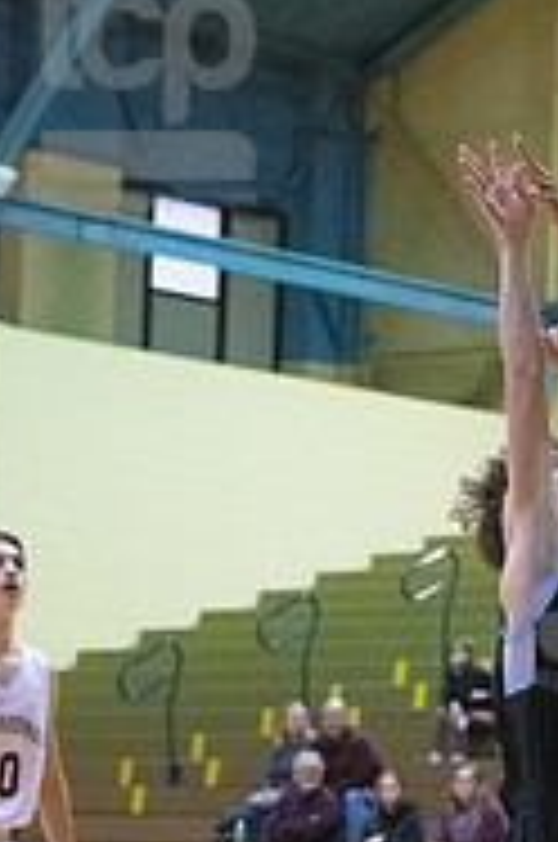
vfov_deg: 10.7
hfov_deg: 7.0
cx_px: 644
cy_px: 567
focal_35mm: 193
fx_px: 4504
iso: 10000
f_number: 4.5
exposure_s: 1/800
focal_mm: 80
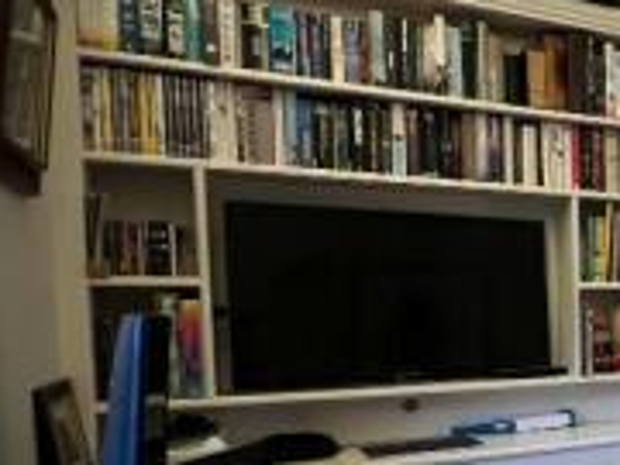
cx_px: 887
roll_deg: +0.0
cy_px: 339
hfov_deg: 30.2
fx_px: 752
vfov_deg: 33.8
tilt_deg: -0.9
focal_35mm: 42
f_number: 1.8
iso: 400
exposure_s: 1/50
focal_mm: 1.57
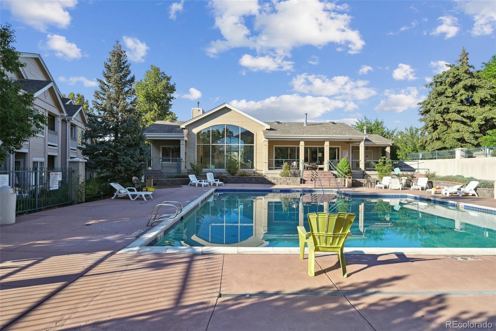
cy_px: 166
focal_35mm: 20
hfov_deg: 82.6
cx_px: 248
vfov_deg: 60.7
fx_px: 282
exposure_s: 1/250
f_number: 10
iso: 400
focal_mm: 20.5
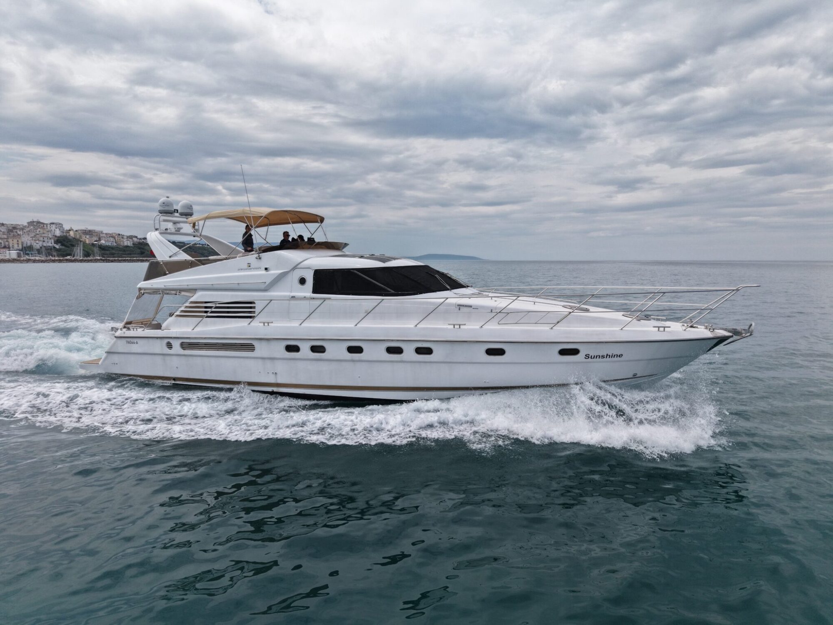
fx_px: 578
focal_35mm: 24
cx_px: 416
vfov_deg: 56.8
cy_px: 312
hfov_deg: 71.6
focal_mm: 8.67
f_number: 1.8
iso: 220
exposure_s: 1/1000
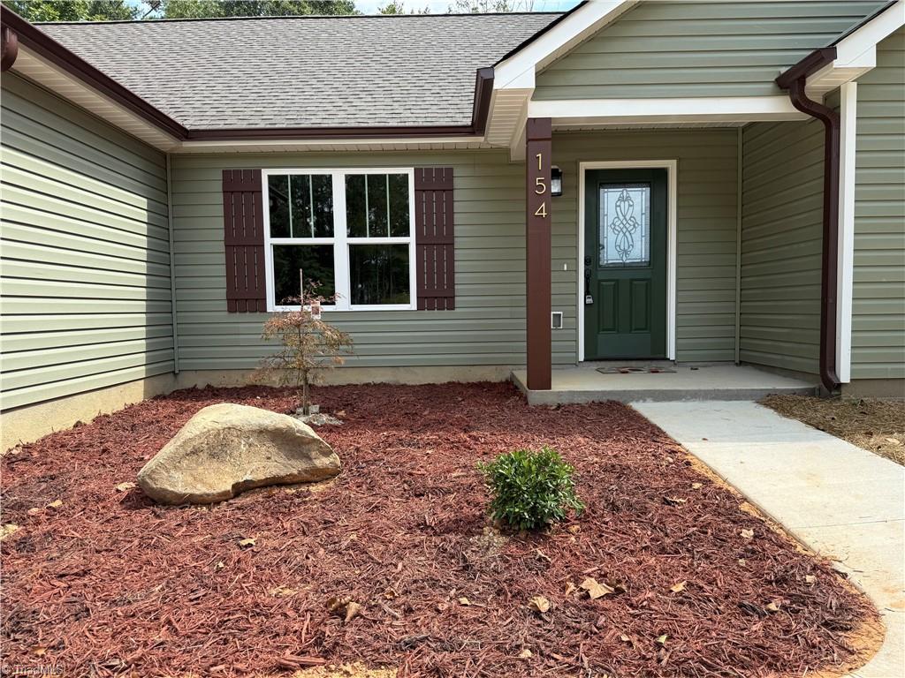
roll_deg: +1.0
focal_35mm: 24
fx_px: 627
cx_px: 452
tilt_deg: -2.8
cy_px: 339
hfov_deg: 71.6
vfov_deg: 56.8
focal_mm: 6.76
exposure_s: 1/1493
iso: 80
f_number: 1.78
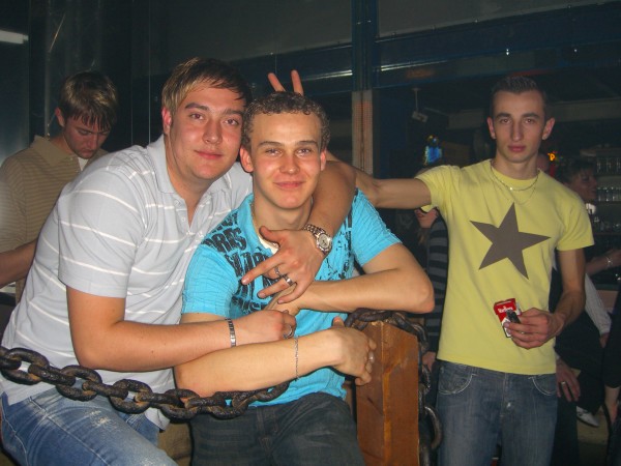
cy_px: 233
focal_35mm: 38
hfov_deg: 49.0
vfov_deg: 37.7
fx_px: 682
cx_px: 310
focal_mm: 7.9
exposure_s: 1/60
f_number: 2.8
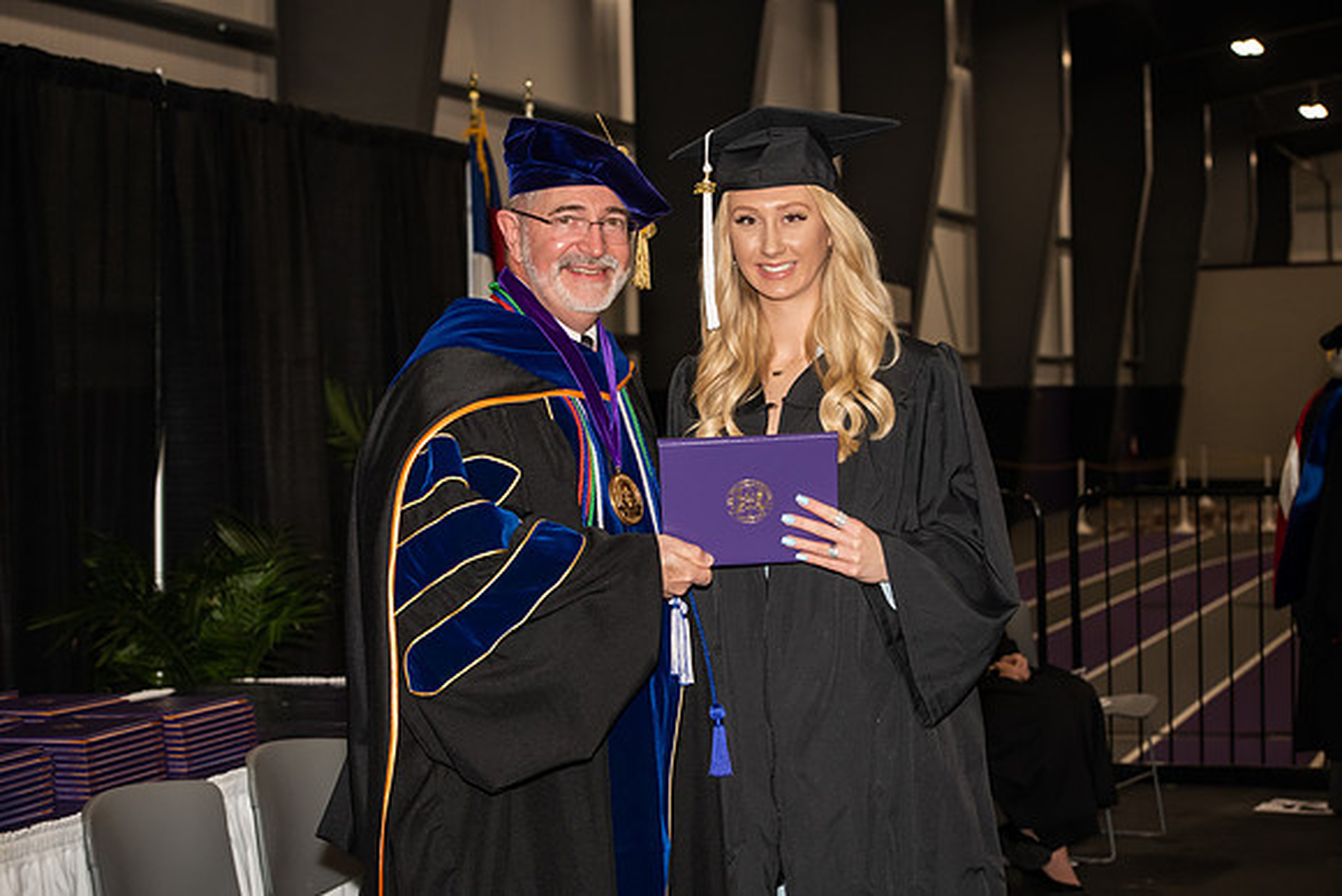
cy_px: 448
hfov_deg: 28.8
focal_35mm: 70
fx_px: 2610
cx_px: 671
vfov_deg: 19.5
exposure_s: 1/200
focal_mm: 70
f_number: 5.6
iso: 1000
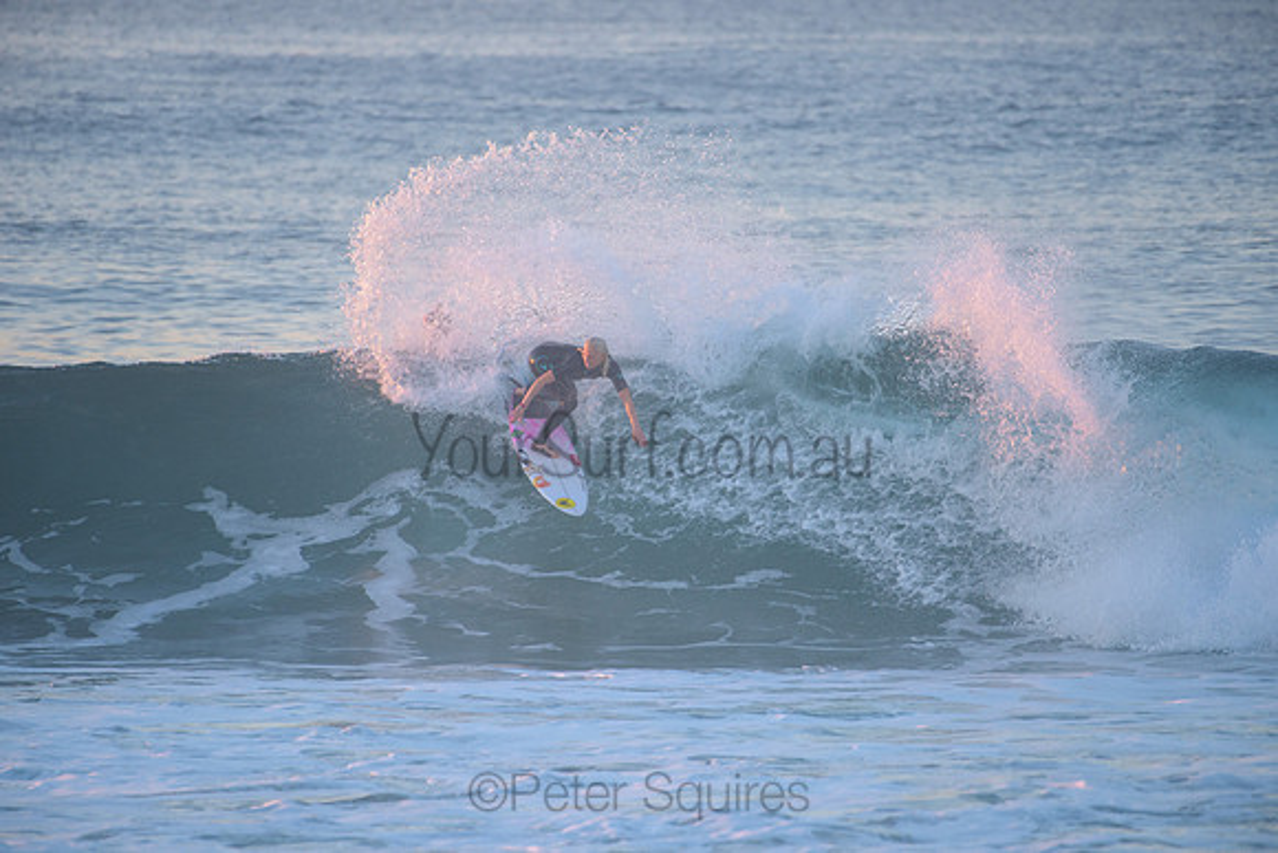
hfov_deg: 4.0
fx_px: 18308
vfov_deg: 2.7
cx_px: 639
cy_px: 426
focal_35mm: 516
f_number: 5.6
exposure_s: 1/400
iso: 720
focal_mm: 500
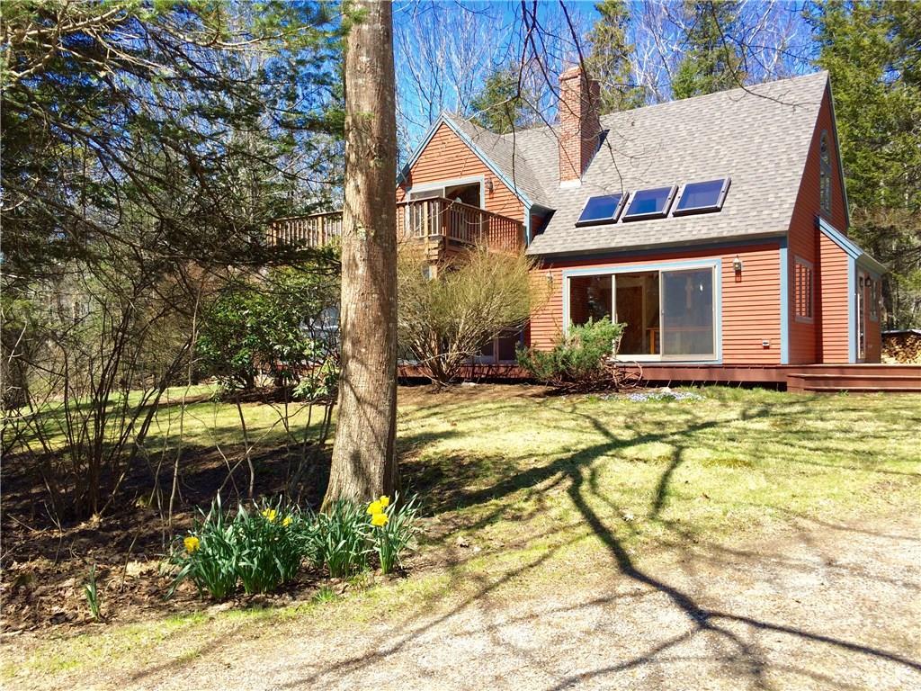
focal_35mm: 29
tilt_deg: +0.9
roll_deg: +1.7
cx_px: 460
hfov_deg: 61.7
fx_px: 772
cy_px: 346
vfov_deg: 48.2
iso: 32
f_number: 2.2
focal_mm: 4.15
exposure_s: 1/774
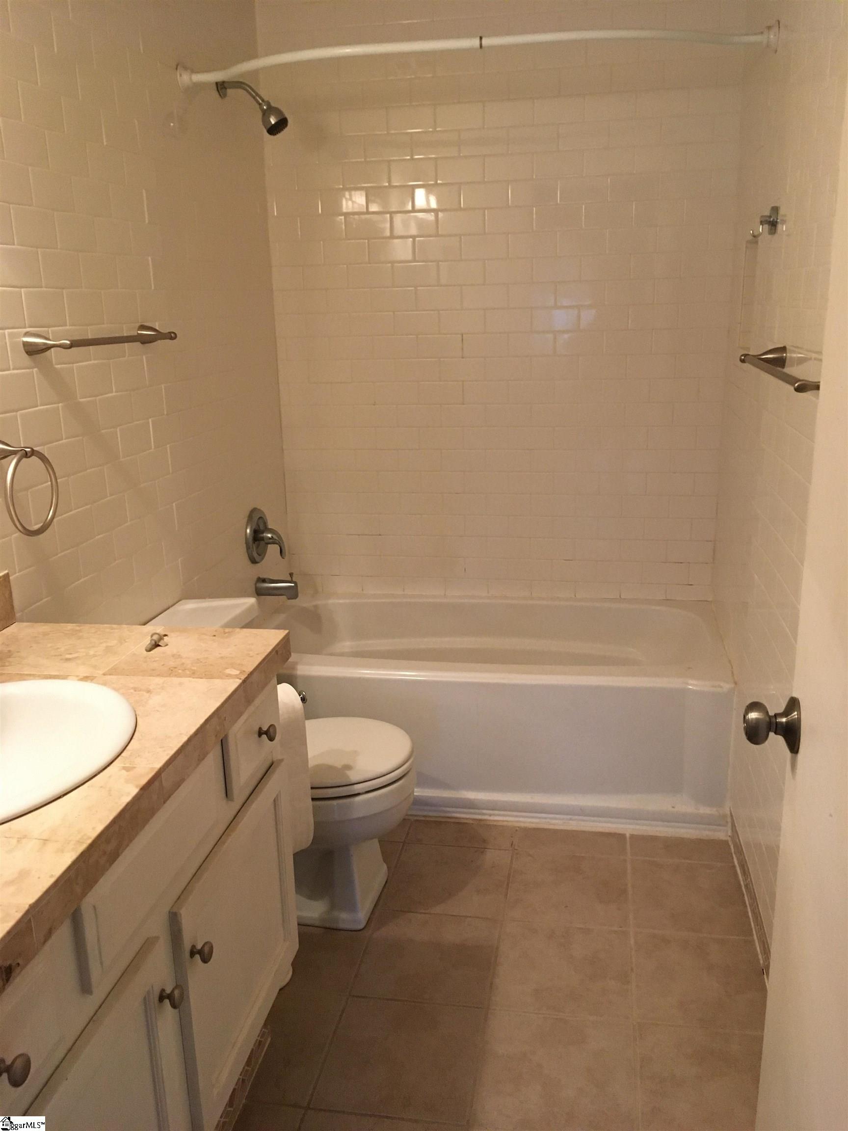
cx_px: 424
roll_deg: +2.2
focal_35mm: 29
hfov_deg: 48.2
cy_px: 566
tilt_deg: -17.4
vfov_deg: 61.7
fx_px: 947
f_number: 2.2
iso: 200
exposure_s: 1/24
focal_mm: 4.15
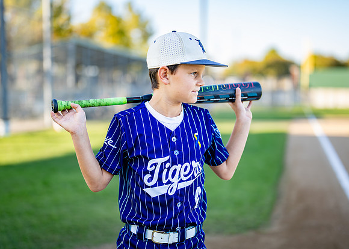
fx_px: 567
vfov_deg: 24.8
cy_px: 121
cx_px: 174
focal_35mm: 57
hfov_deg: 34.2
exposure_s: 1/1250
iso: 100
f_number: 1.2
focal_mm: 50
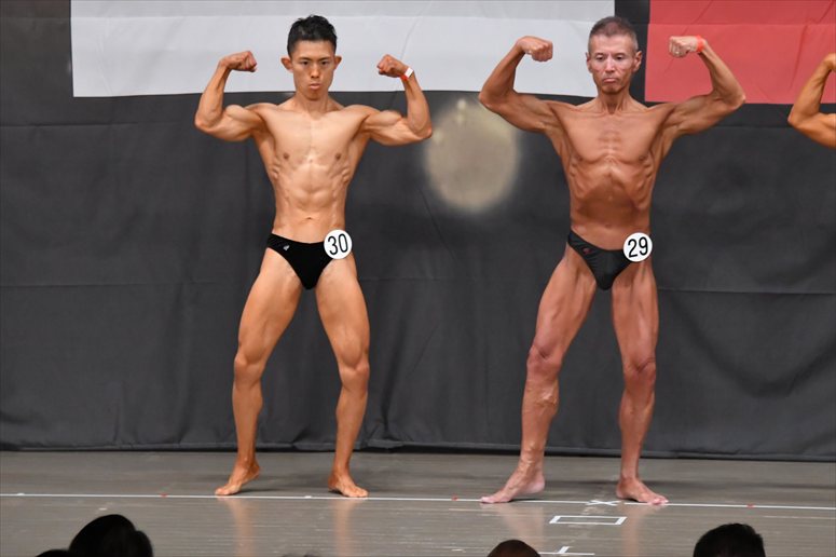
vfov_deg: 6.1
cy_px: 278
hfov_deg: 9.2
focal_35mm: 225
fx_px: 5223
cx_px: 418
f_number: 5.6
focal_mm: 150
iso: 5000
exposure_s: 1/400
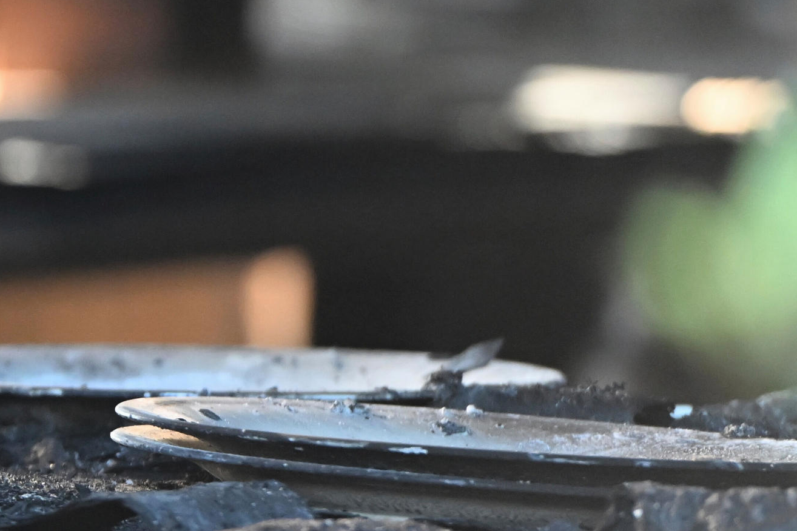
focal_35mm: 761
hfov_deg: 2.7
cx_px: -641
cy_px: 266
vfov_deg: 1.8
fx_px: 16846
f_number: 4
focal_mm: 200
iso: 2000
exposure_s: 1/250
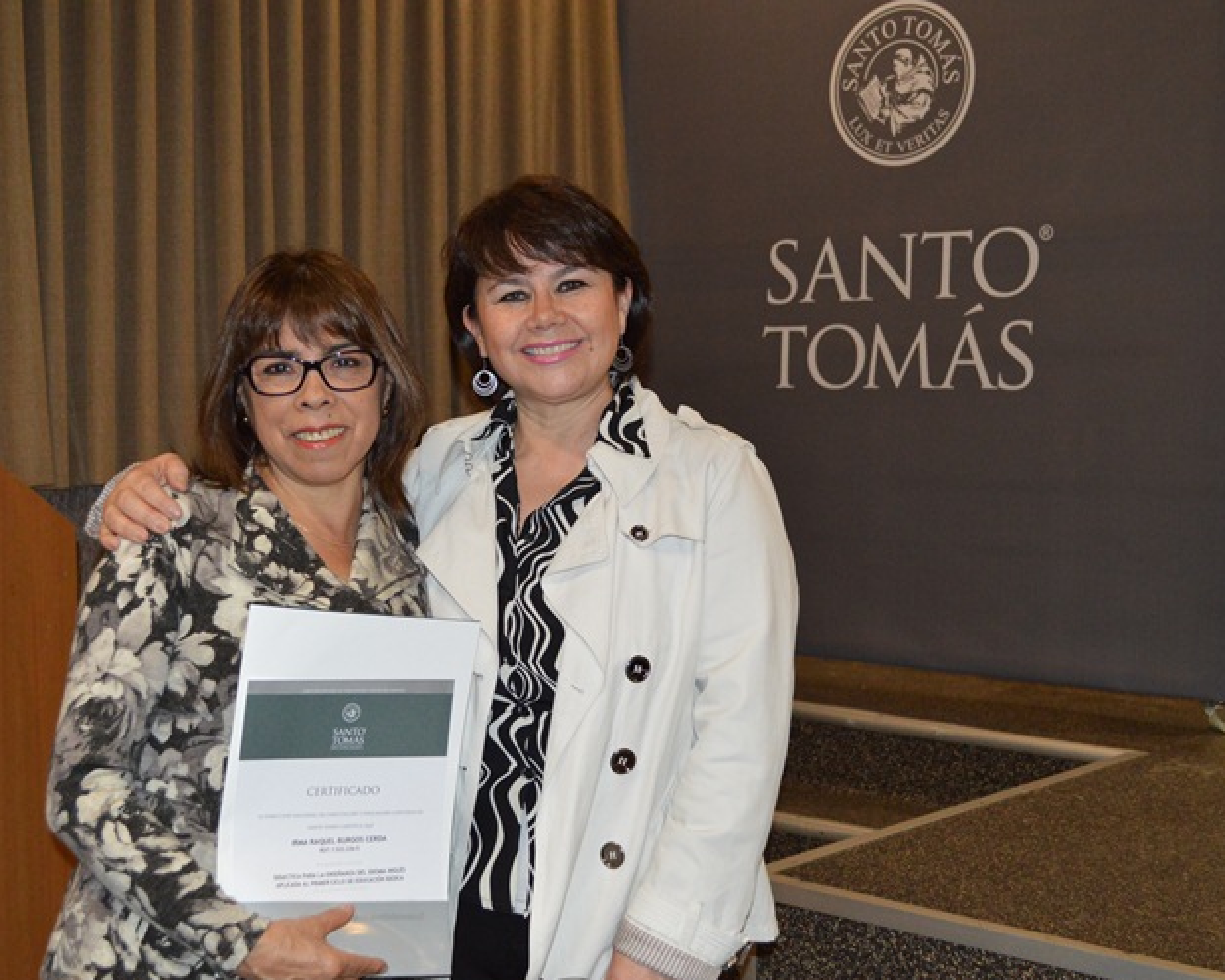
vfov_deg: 30.5
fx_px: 1797
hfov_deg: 37.6
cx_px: 613
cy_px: 491
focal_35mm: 50
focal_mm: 29
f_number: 4.5
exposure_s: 1/60
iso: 1800
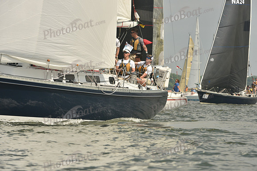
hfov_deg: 6.2
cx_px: 128
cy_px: 86
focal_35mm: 330
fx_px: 2356
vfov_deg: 4.2
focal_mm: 330
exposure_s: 1/800
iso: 400
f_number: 11
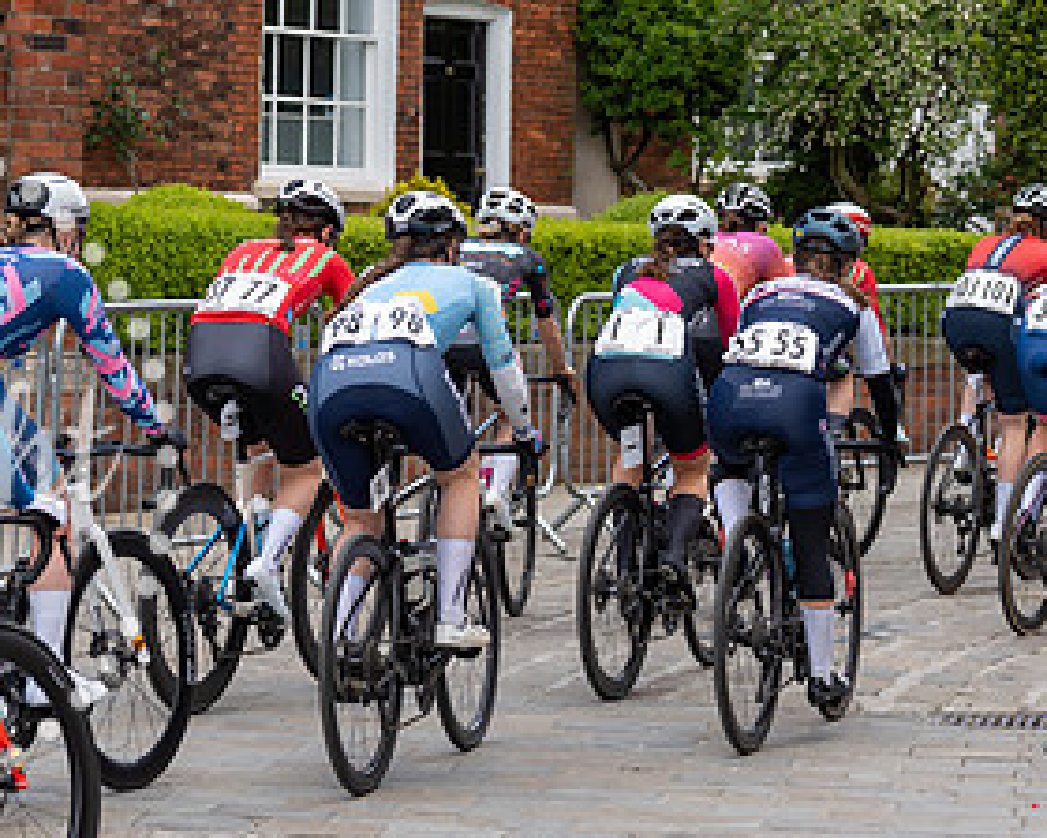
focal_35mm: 136
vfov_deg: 11.3
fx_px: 4214
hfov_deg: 14.2
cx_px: 408
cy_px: 271
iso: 500
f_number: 4
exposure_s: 1/1000
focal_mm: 70
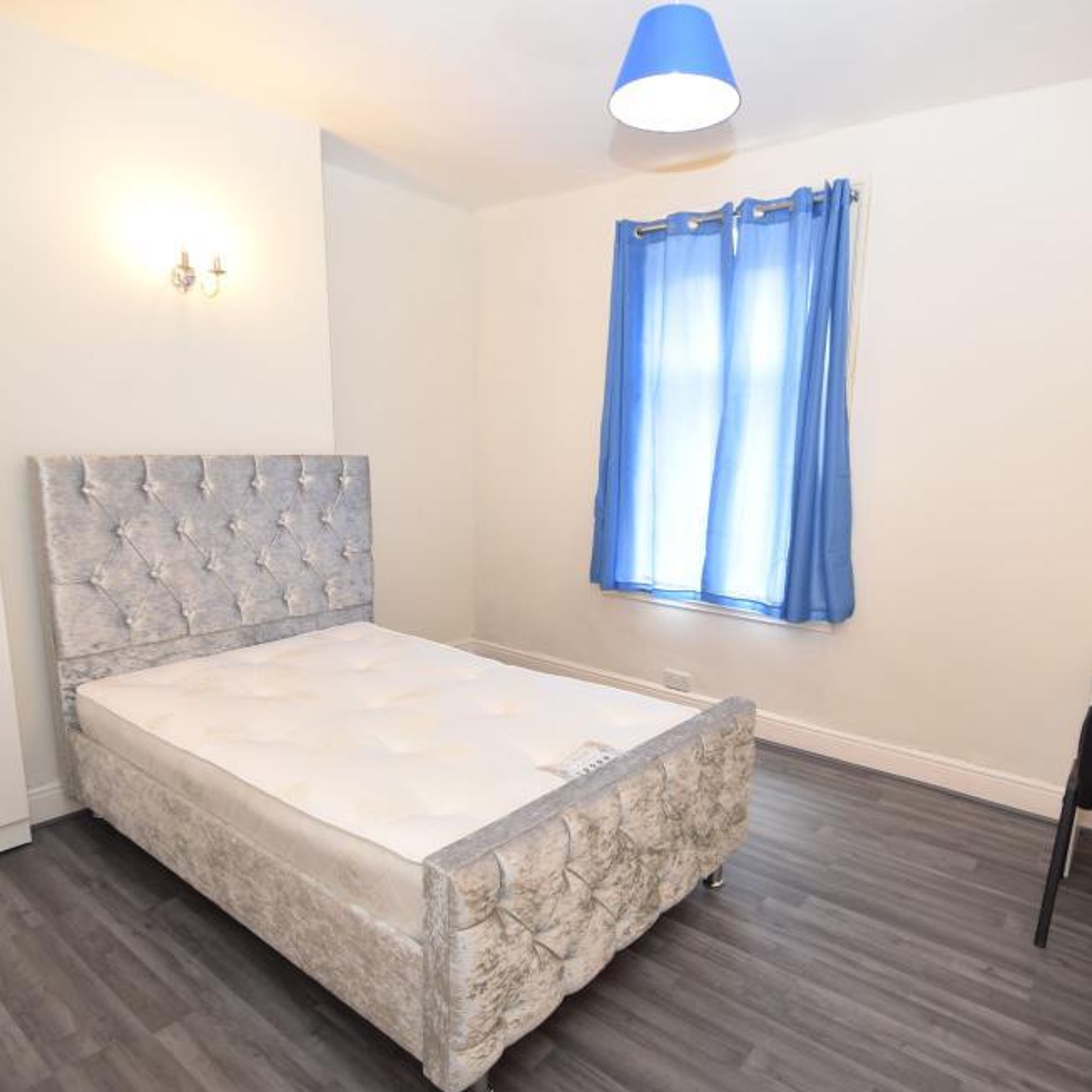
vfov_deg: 74.8
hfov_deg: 74.4
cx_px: 629
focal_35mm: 20
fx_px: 714
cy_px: 570
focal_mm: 10
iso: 800
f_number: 5
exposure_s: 1/100
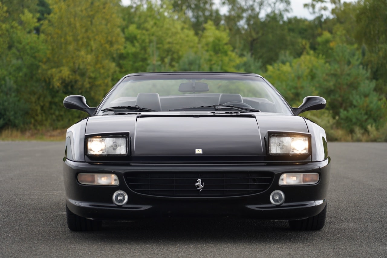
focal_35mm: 104
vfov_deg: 13.2
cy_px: 129
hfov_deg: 19.6
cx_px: 194
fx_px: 1118
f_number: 4
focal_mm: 104
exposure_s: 1/160
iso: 160
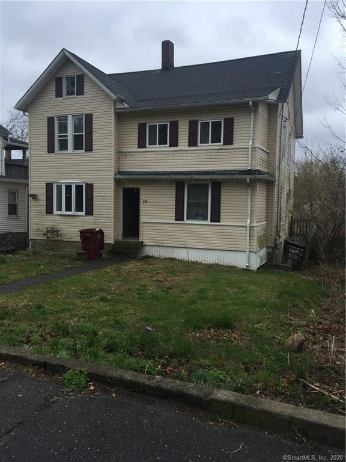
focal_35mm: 29
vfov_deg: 61.7
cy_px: 231
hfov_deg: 48.2
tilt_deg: -2.8
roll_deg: -1.3
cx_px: 173
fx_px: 386
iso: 32
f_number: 2.2
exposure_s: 1/964
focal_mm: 4.15
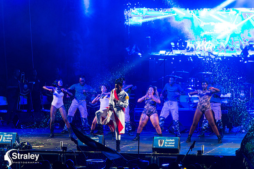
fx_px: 1974
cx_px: 127
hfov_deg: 7.4
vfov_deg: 4.9
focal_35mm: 280
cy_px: 84
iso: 2500
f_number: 5.6
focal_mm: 280
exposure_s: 1/200
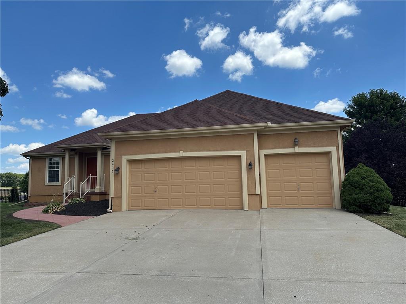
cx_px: 203
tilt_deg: +5.8
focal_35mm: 24
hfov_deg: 71.6
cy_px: 152
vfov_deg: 56.8
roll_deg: +1.0
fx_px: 281
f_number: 1.78
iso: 80
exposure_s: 1/4016
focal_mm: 6.86
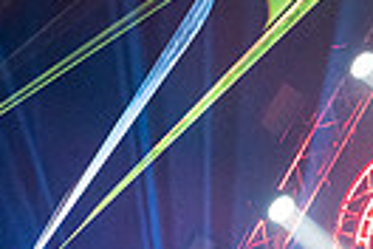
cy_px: 228
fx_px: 5294
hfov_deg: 4.0
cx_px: 528
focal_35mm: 511
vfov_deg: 2.7
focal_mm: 116
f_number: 5.6
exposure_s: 1/250
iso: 6400
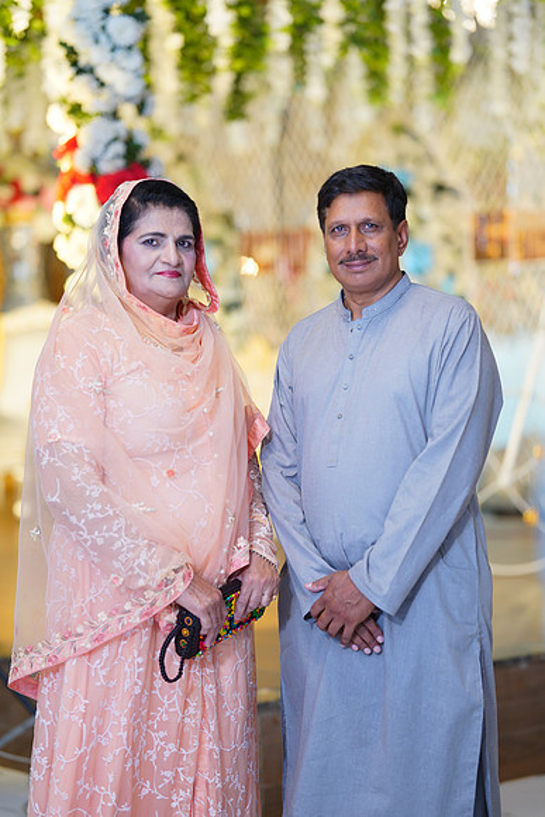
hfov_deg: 16.1
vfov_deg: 23.9
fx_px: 1929
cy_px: 408
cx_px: 272
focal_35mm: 85
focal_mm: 85
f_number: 1.8
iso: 250
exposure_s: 1/160
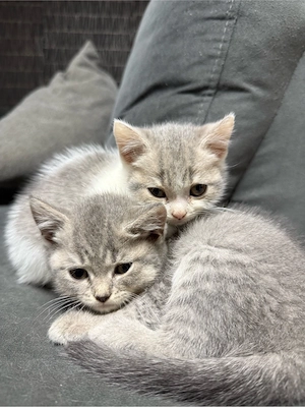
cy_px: 204
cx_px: 152
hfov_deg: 56.8
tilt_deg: -7.0
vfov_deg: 71.6
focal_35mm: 24
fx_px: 282
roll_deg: -1.0
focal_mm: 6.76
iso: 200
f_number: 1.78
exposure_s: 1/49
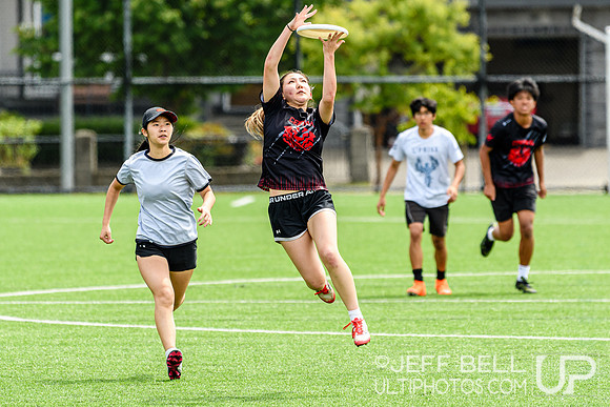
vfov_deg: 3.5
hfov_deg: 5.2
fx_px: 6663
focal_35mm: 393
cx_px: 307
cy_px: 179
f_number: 3.2
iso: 160
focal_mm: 200
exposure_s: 1/1250
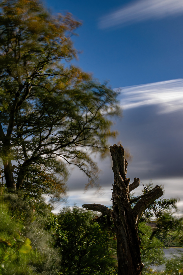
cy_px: 165
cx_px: 66
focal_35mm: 39
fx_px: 298
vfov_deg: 49.3
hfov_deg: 33.9
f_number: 22
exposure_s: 60
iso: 100
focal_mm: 20
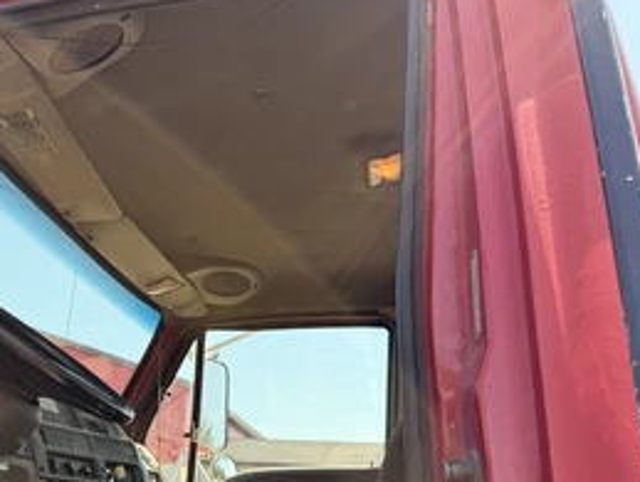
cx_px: 198
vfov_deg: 38.3
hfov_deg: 48.9
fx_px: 685
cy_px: 324
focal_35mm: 37
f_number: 1.78
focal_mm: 6.76
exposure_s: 1/955
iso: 80
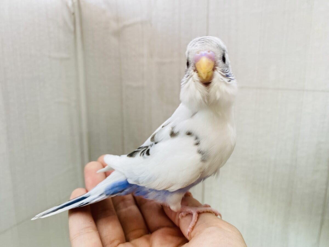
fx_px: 238
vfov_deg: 54.9
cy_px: 124
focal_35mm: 25
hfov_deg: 69.4
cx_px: 164
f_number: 1.8
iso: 40
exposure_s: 1/100
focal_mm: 4.25
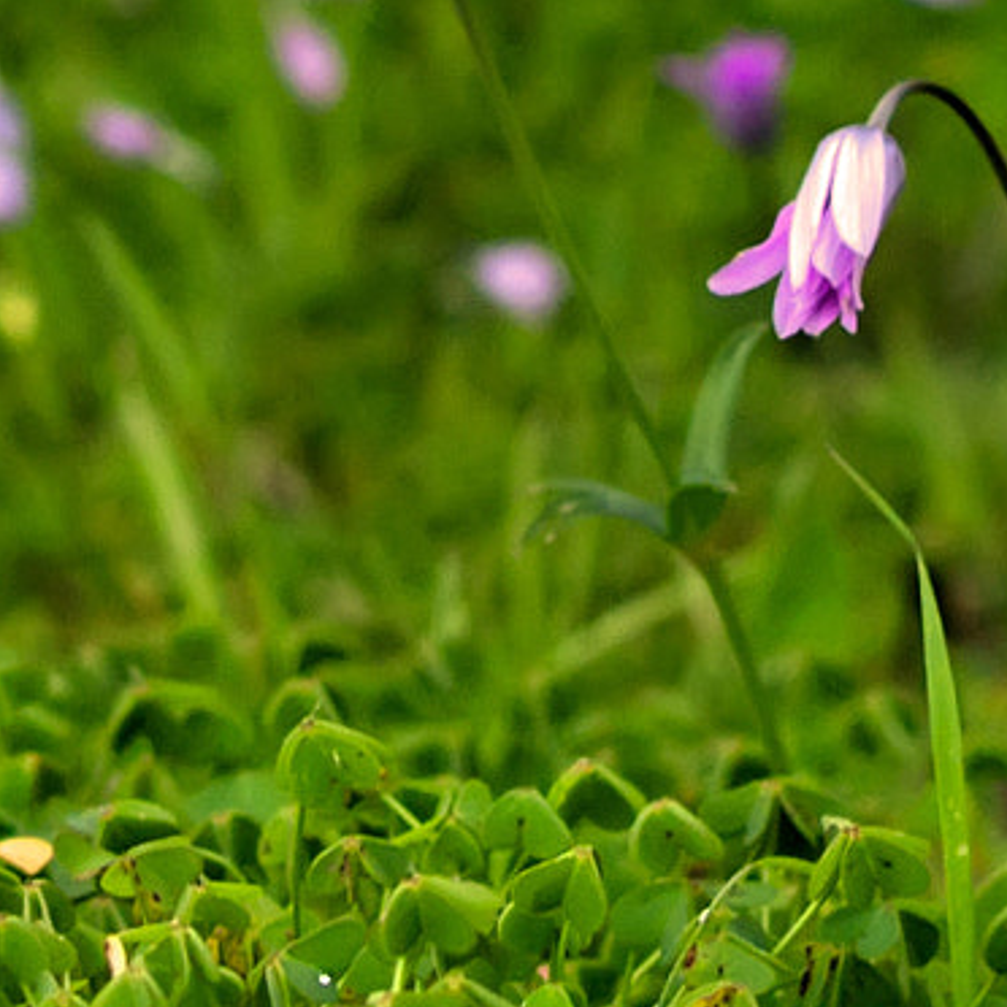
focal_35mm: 192
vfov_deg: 9.1
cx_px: 774
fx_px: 6313
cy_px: 3
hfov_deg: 9.1
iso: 400
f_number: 4
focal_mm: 35
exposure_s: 1/60
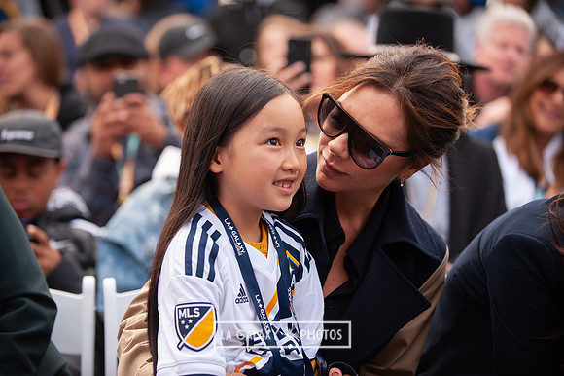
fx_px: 1597
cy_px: 188
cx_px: 282
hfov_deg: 20.0
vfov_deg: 13.4
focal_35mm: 102
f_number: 2.8
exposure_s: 1/1250
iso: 640
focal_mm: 102
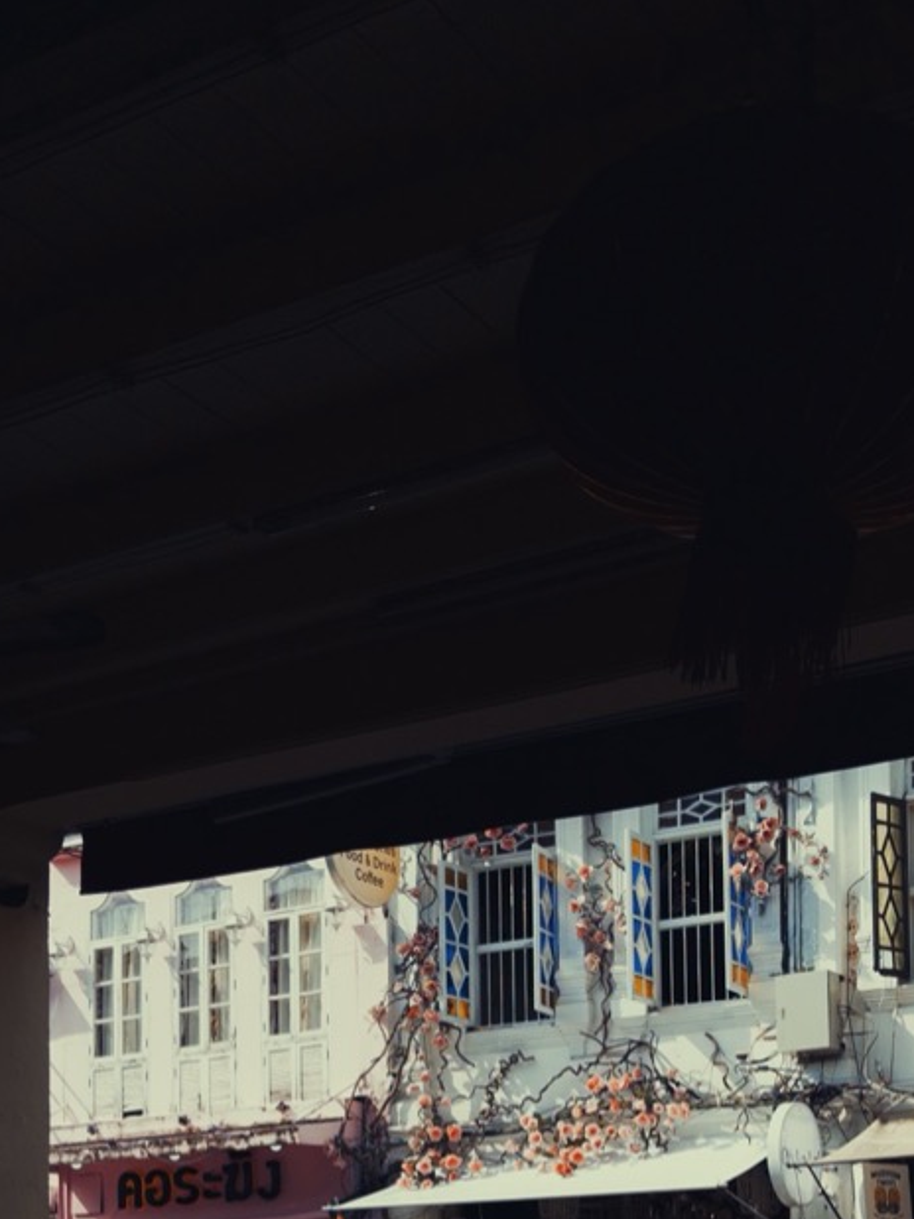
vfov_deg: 31.5
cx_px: 585
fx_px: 1972
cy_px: 1248
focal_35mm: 56
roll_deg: +0.9
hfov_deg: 26.0
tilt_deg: +3.6
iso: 50
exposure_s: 1/2865
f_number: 1.6
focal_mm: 5.96
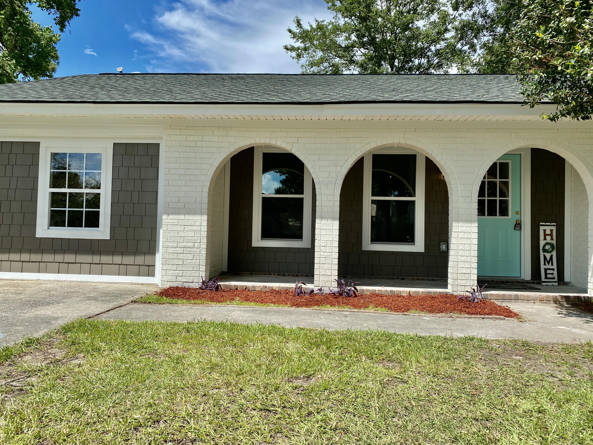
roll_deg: -2.3
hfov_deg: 67.3
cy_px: 222
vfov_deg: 53.1
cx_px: 296
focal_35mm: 26
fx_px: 445
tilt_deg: +2.6
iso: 32
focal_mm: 4.25
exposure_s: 1/2358
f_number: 1.8
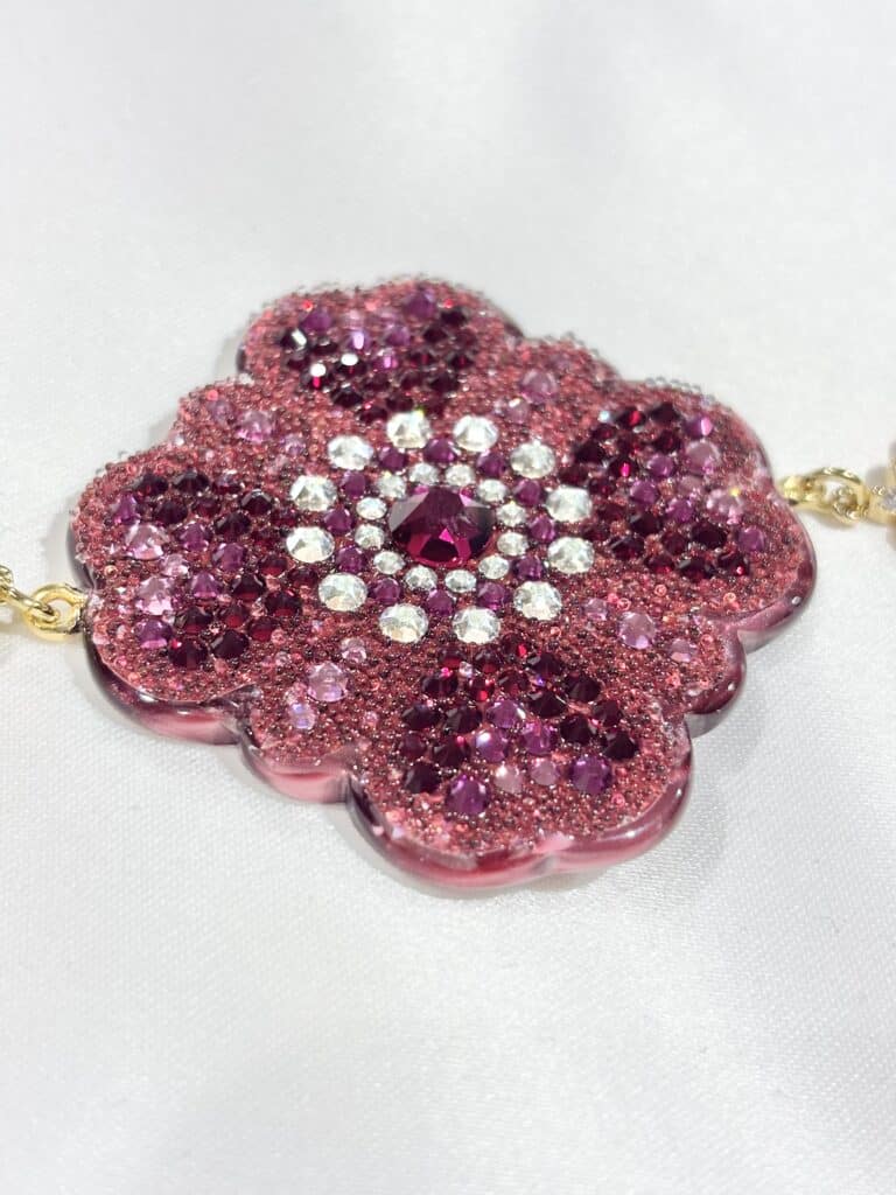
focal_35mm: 52
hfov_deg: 28.0
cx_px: 448
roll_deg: +6.1
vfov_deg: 36.8
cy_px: 598
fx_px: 1795
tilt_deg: -36.1
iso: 32
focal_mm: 5.96
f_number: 1.6
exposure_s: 1/181
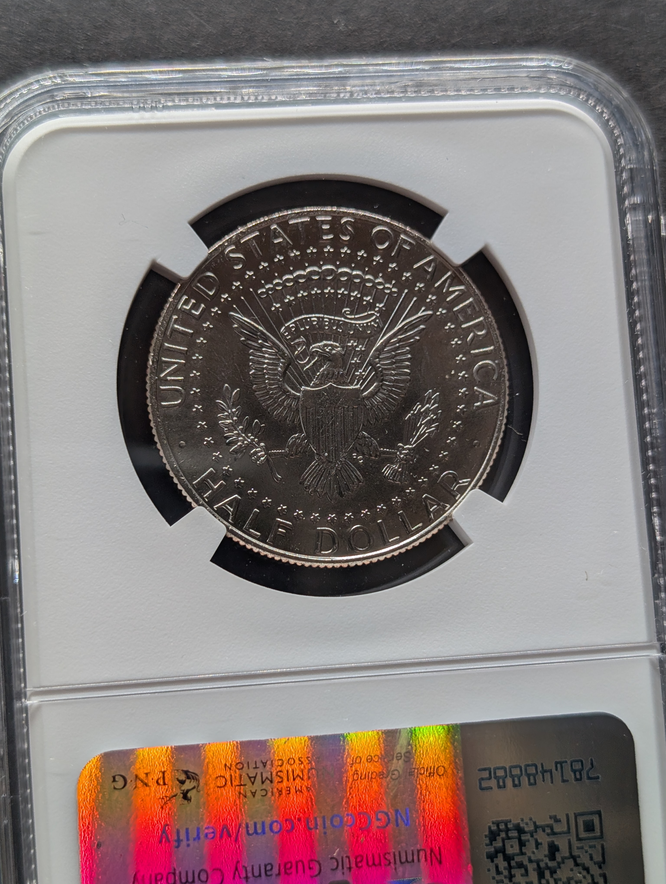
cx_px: 333
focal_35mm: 49
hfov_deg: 29.7
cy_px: 442
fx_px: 1254
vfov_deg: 38.9
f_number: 1.68
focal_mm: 6.9
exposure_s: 1/75.7
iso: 27
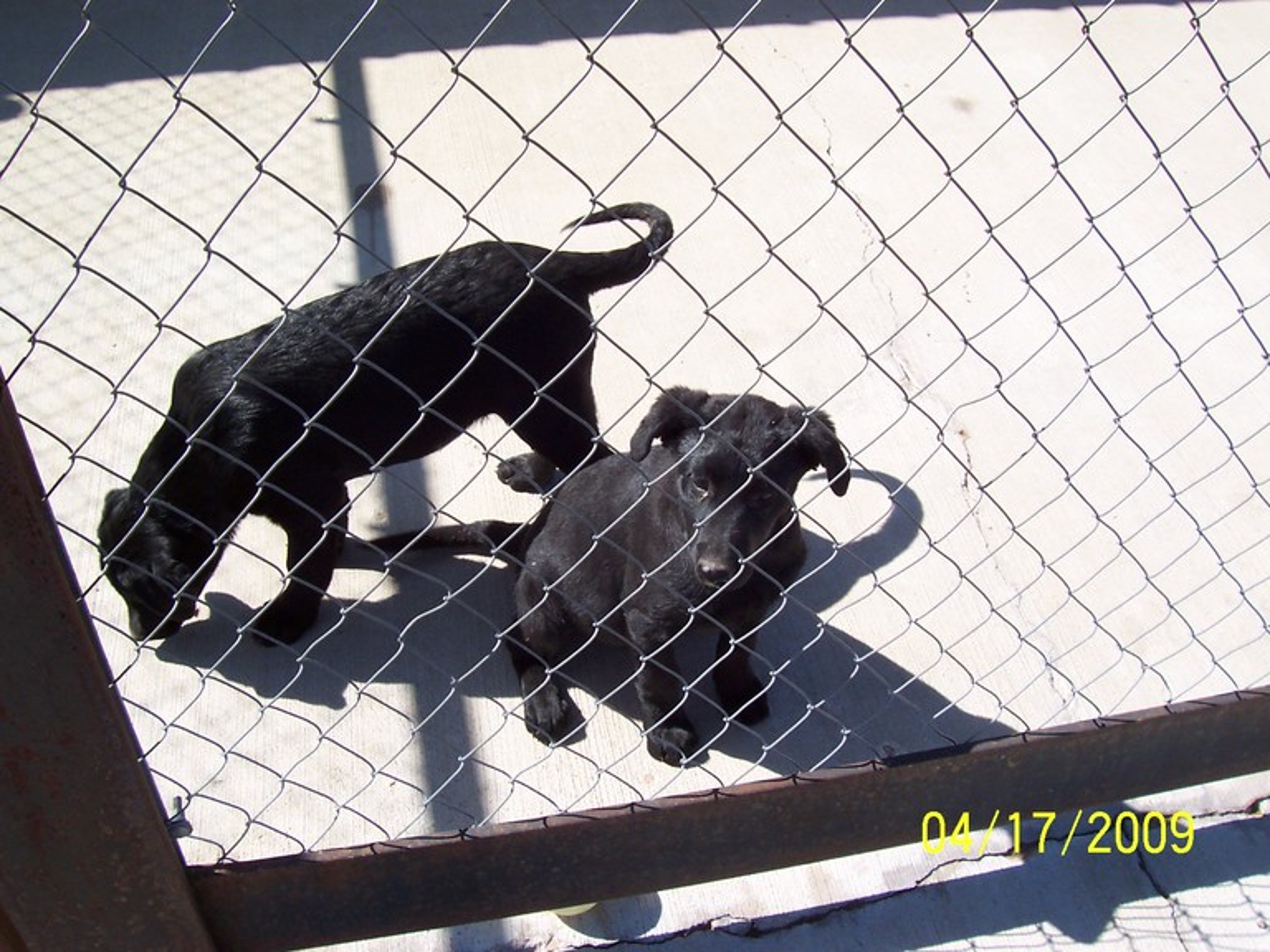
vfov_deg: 38.7
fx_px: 1357
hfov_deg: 50.1
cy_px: 476
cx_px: 635
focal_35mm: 37
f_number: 5.6
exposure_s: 1/350
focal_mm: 5.6
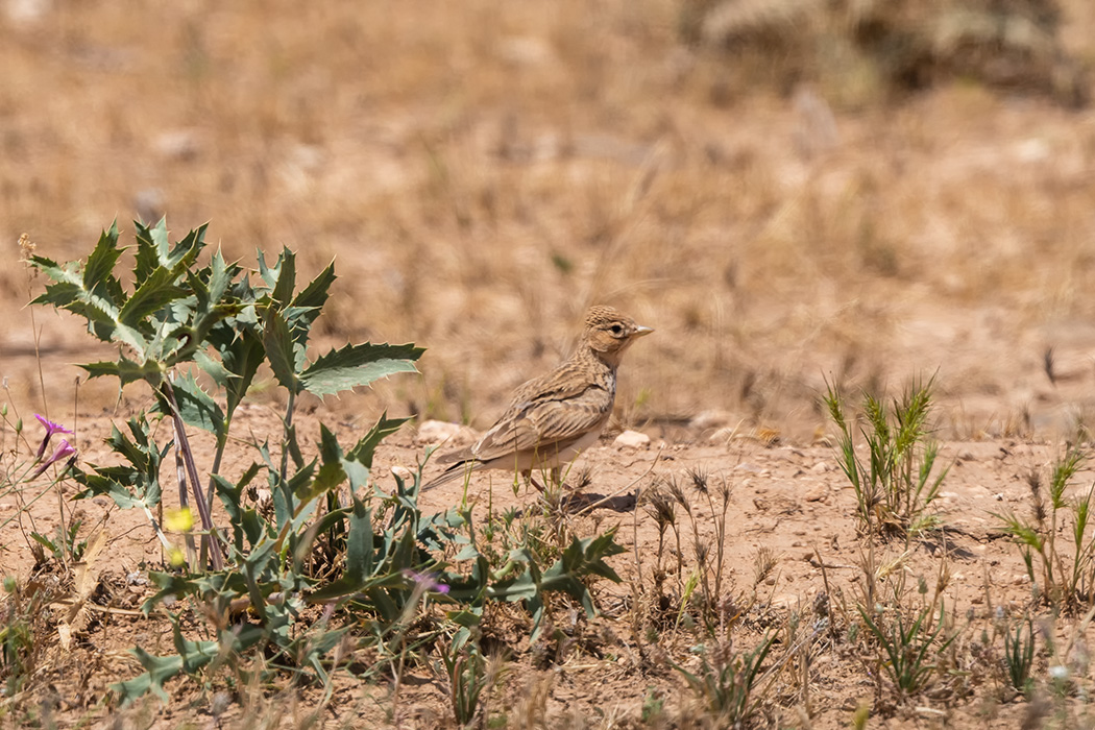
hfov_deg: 2.7
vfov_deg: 1.8
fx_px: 22811
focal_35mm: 750
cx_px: 548
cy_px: 365
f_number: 7.1
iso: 125
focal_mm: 500
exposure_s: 1/1000
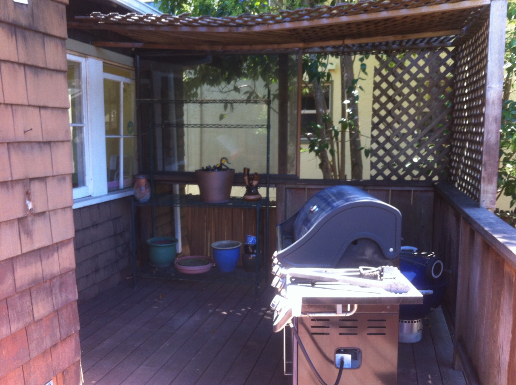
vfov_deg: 40.6
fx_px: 521
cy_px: 192
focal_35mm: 35
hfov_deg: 52.7
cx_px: 258
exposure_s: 1/50
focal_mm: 3.85
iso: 80
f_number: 2.8
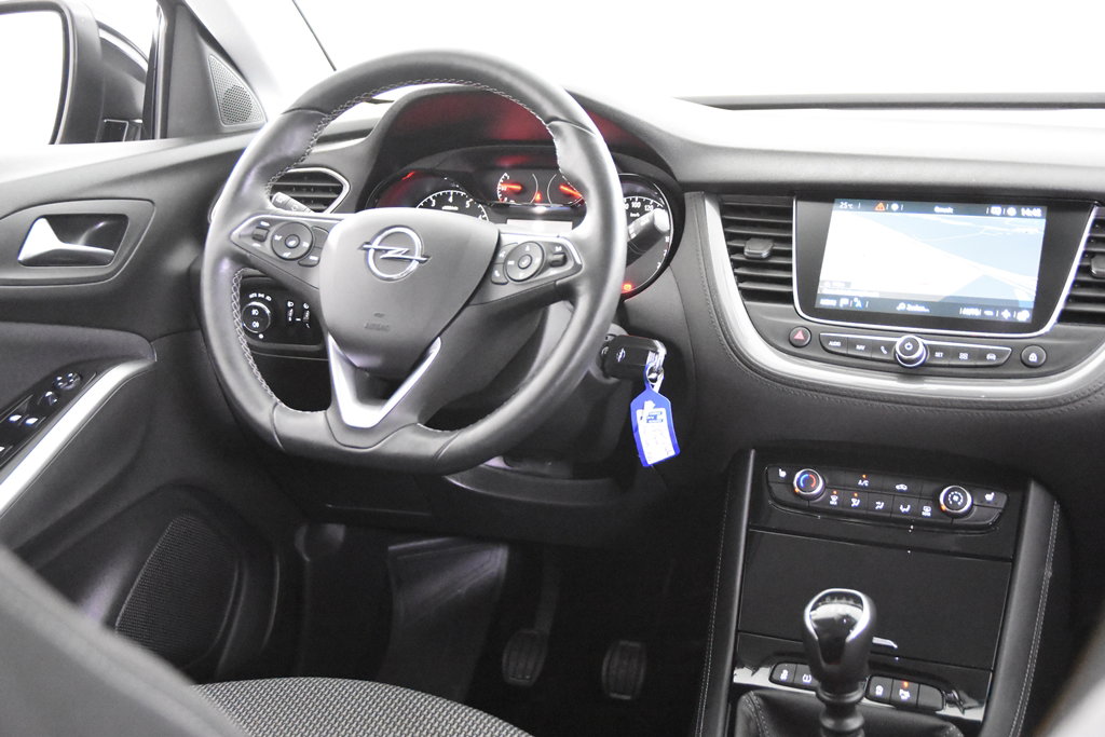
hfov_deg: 42.3
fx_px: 1427
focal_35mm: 46
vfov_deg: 29.0
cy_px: 368
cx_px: 552
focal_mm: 31
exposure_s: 1/50
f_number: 3.3
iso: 12800
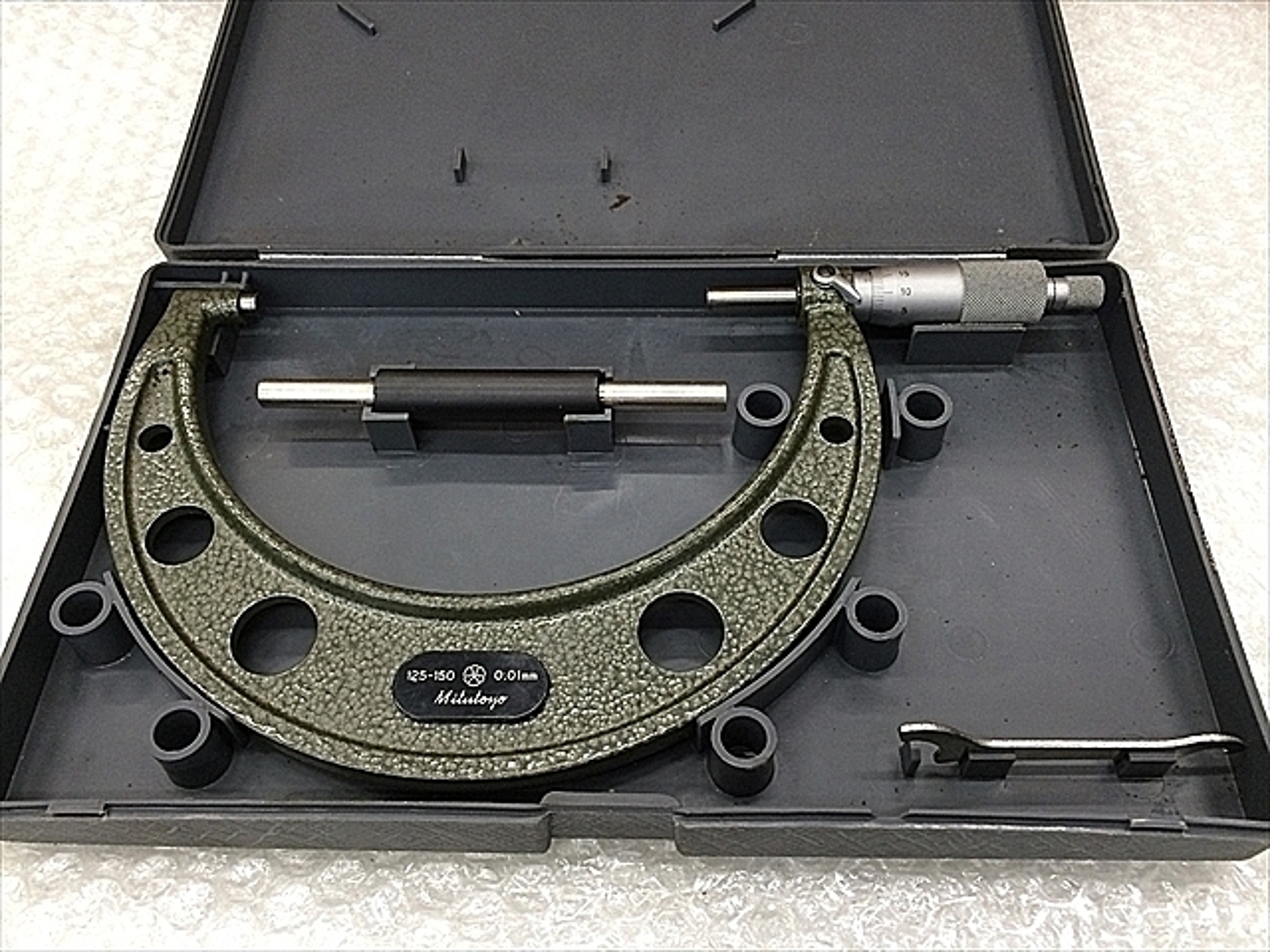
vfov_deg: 48.2
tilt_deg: -57.3
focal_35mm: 29
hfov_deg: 61.7
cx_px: 635
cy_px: 476
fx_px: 1064
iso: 100
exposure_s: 1/30
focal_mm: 4.15
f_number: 2.2
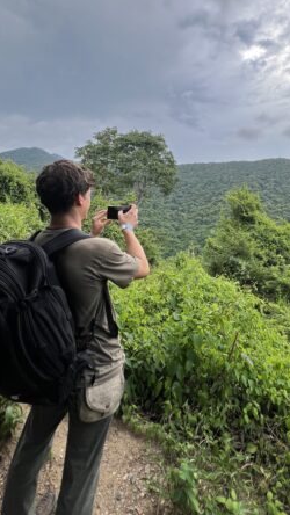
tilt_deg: +1.9
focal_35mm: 17
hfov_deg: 63.4
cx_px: 174
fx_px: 232
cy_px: 213
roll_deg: -2.4
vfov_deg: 95.0
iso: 32
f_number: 1.8
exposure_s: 1/488
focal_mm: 1.57
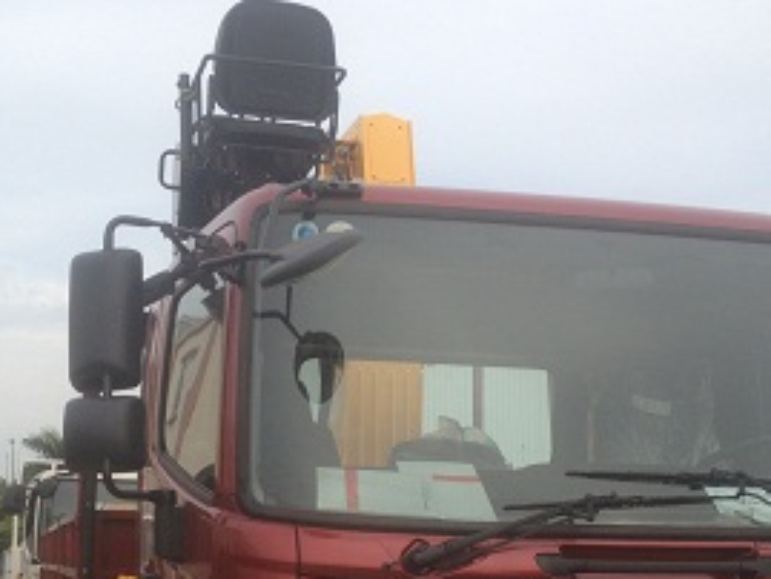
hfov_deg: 29.8
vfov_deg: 22.1
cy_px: 523
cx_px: 387
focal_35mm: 65
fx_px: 1448
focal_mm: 4.28
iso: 50
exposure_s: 1/563
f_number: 2.4
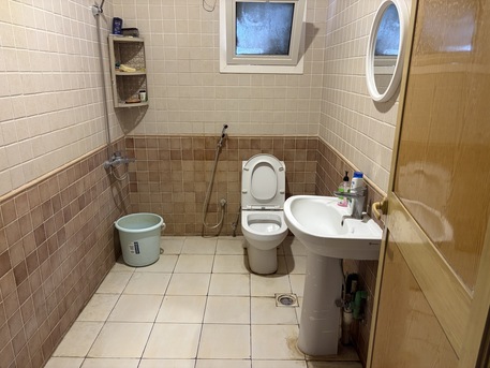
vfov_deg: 53.1
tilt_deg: -17.5
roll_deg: -0.8
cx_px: 245
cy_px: 184
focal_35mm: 26
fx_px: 368
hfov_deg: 67.3
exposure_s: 1/60
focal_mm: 5.96
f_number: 1.6
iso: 200
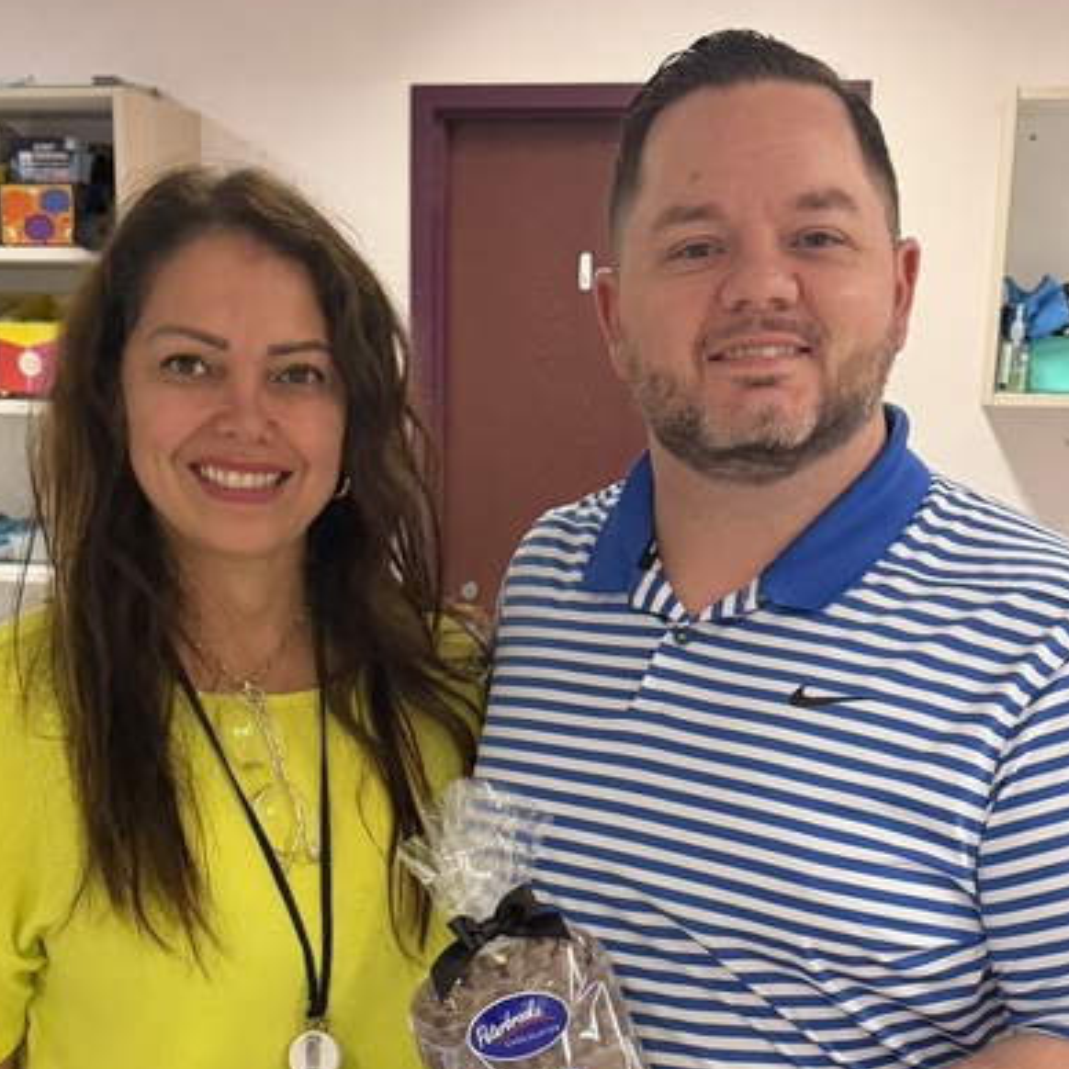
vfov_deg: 29.7
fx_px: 1957
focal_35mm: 56
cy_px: 890
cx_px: 510
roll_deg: -1.3
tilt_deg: -14.8
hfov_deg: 30.6
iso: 400
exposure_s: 1/60
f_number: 1.78
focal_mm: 6.76
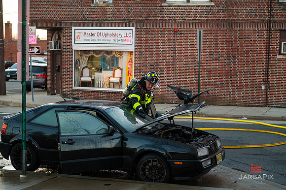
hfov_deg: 28.9
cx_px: 143
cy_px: 95
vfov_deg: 19.4
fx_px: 556
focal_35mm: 70
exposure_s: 1/320
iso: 640
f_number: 3.2
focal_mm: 70
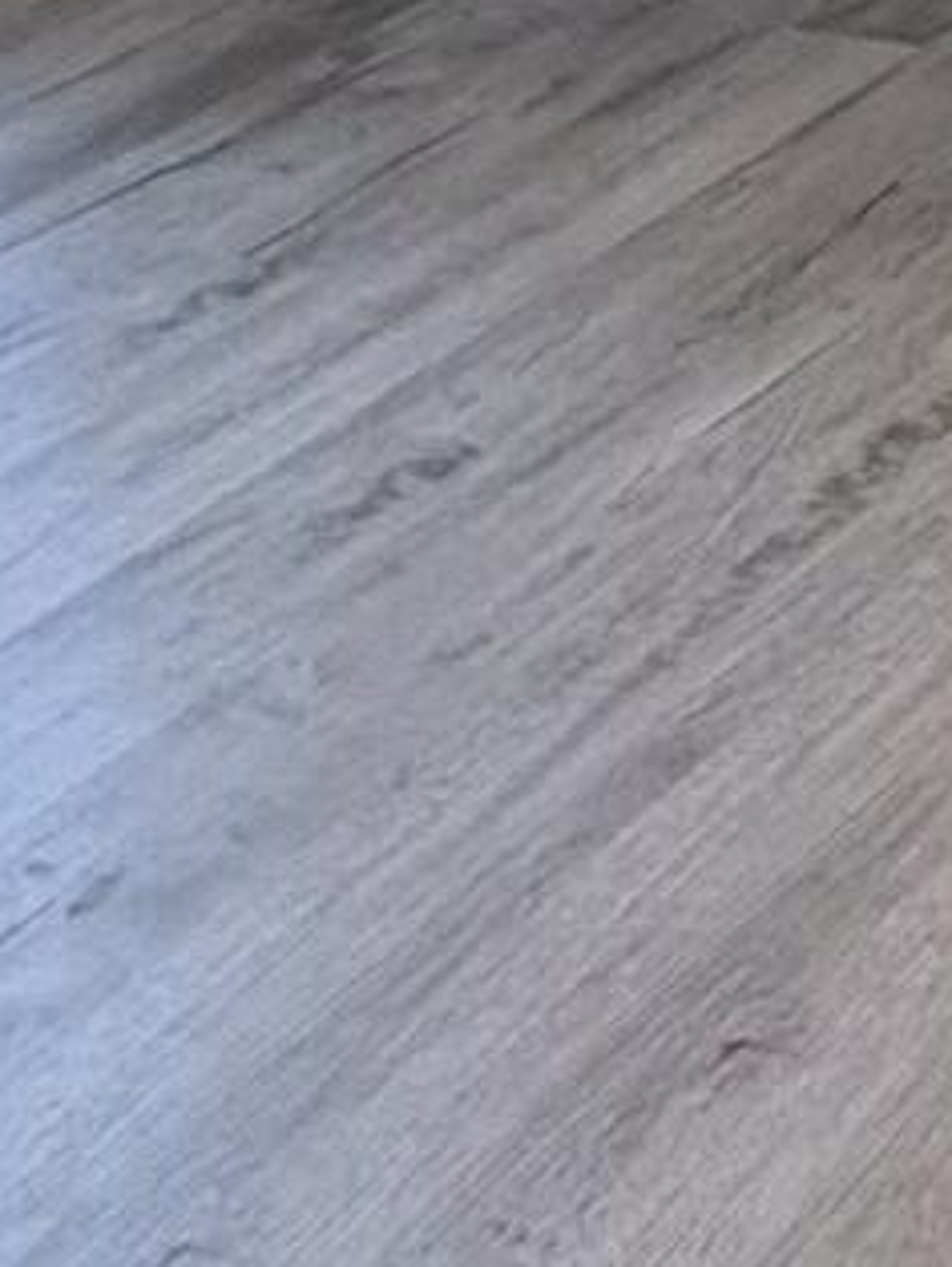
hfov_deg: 13.2
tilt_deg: -2.9
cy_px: -1273
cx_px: 2148
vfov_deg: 16.6
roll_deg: -1.0
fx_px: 3259
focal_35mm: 89
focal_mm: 2.22
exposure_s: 1/120
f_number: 2.2
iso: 250
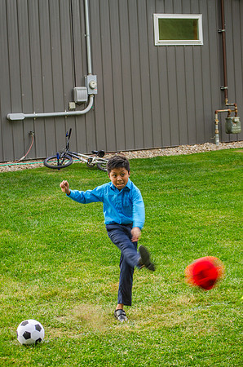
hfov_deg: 16.5
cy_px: 184
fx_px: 839
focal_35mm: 82
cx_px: 122
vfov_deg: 24.7
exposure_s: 1/125
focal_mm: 55
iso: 200
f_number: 5.6
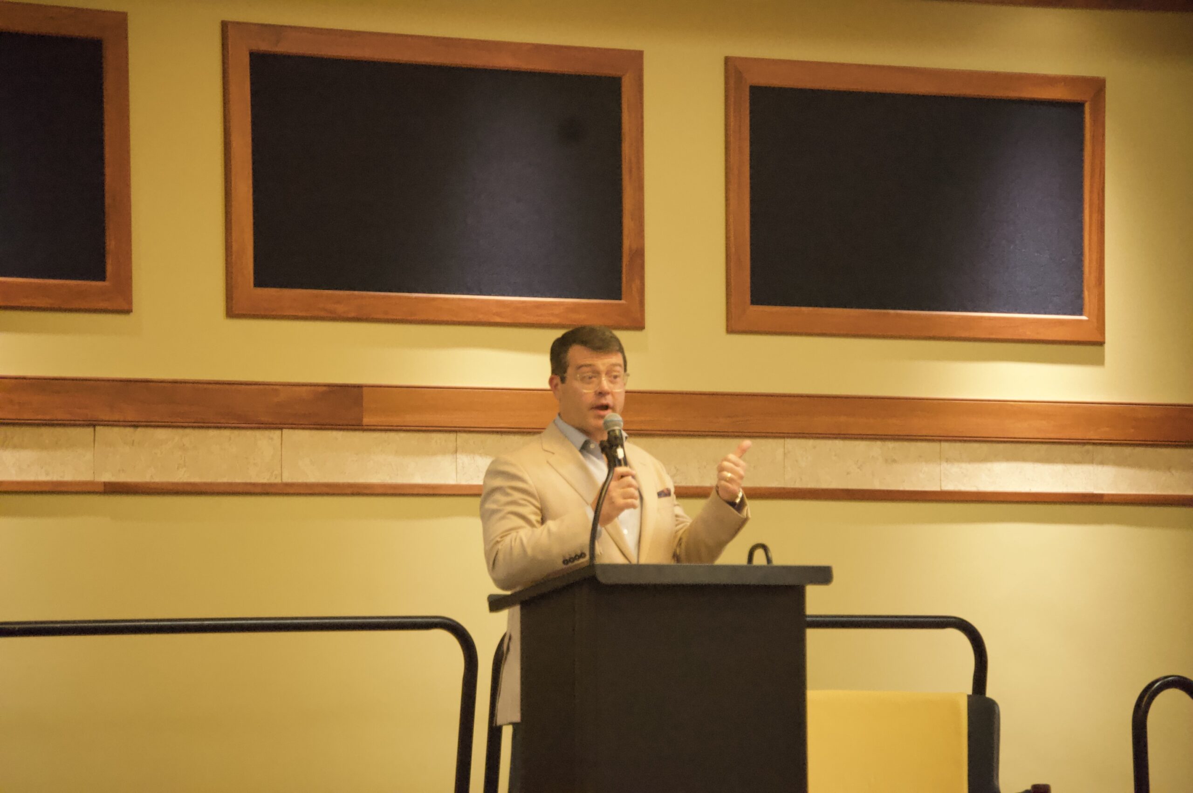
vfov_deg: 7.6
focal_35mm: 180
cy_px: 396
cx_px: 596
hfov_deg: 11.4
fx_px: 5960
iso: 3200
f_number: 5
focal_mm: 120
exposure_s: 1/30
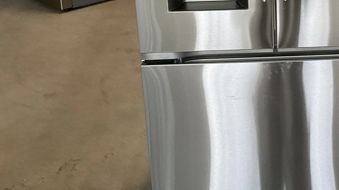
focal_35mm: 69
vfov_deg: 17.0
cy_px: -13
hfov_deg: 29.8
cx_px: 276
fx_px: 620
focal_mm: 3
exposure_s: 1/60
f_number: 1.8
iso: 125
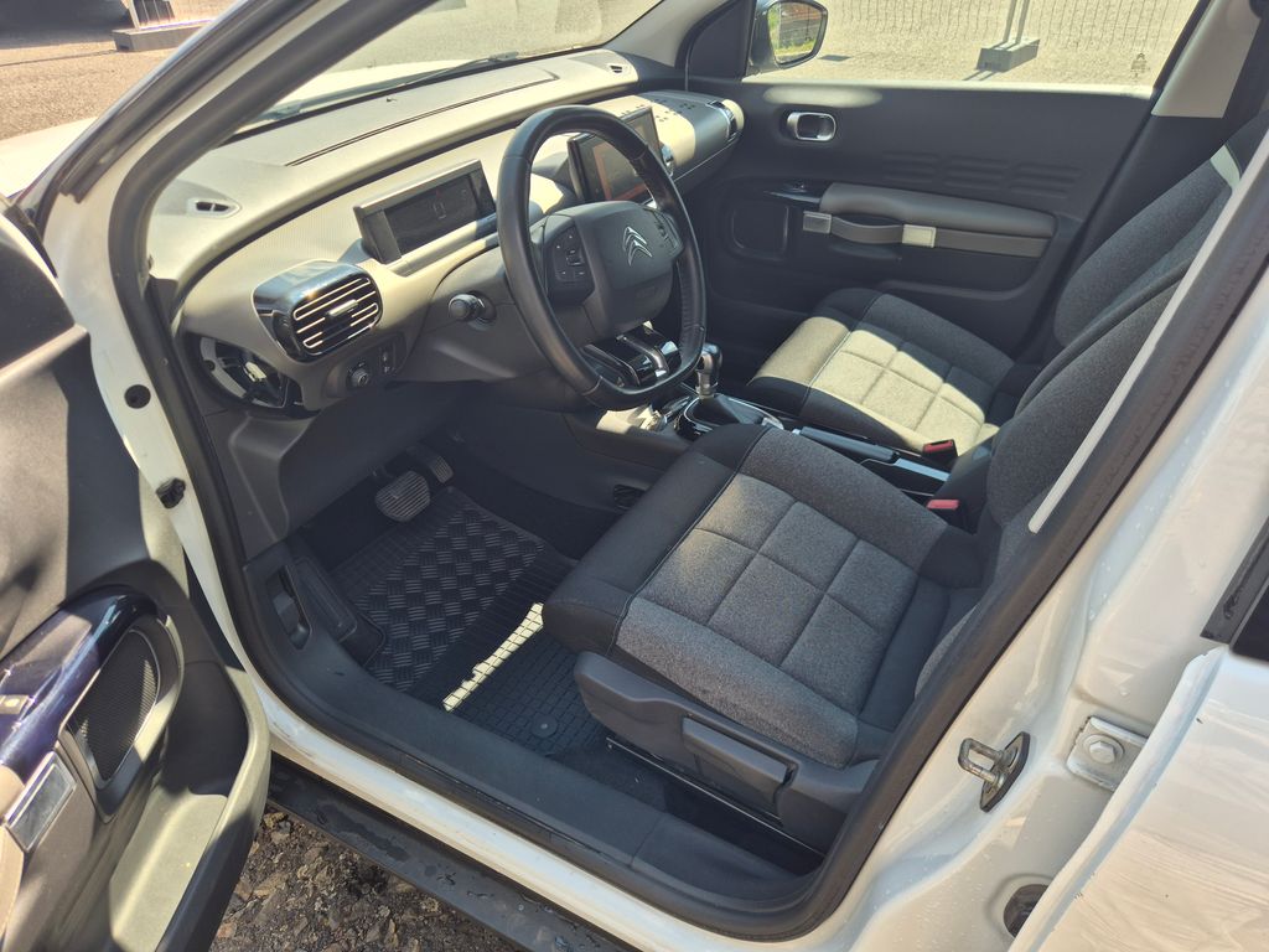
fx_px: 843
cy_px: 476
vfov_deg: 58.9
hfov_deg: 73.9
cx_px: 634
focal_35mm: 23
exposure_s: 1/346
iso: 25
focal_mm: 5.4
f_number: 1.8
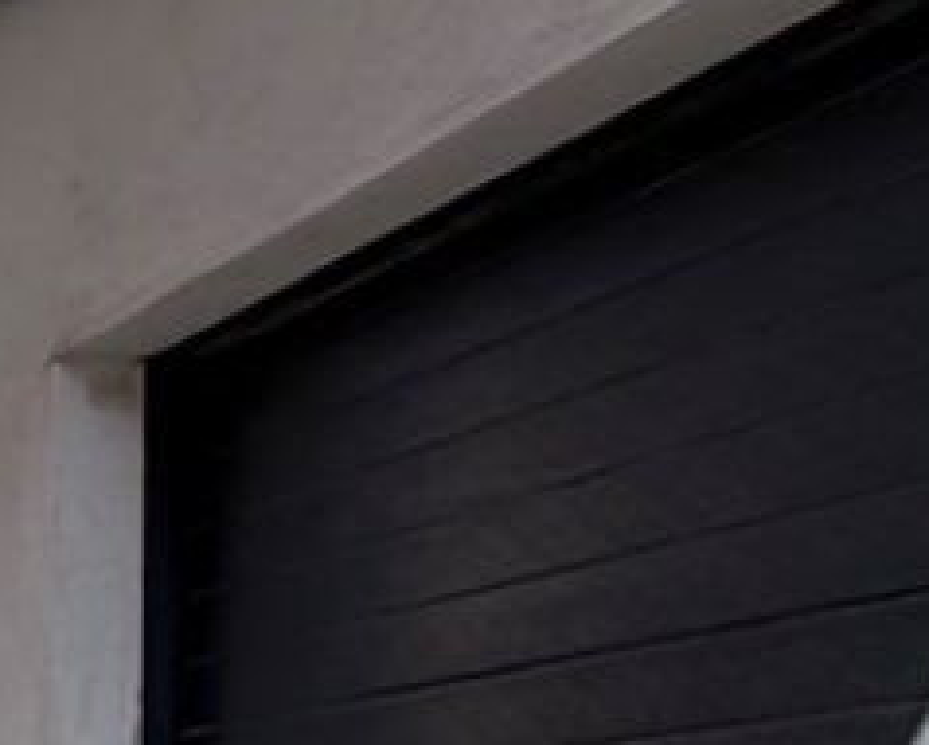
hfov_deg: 15.0
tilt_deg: +0.3
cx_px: -1214
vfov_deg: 17.0
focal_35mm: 86
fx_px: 2367
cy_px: 911
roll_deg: -2.5
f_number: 2.2
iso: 40
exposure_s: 1/607
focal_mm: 2.22
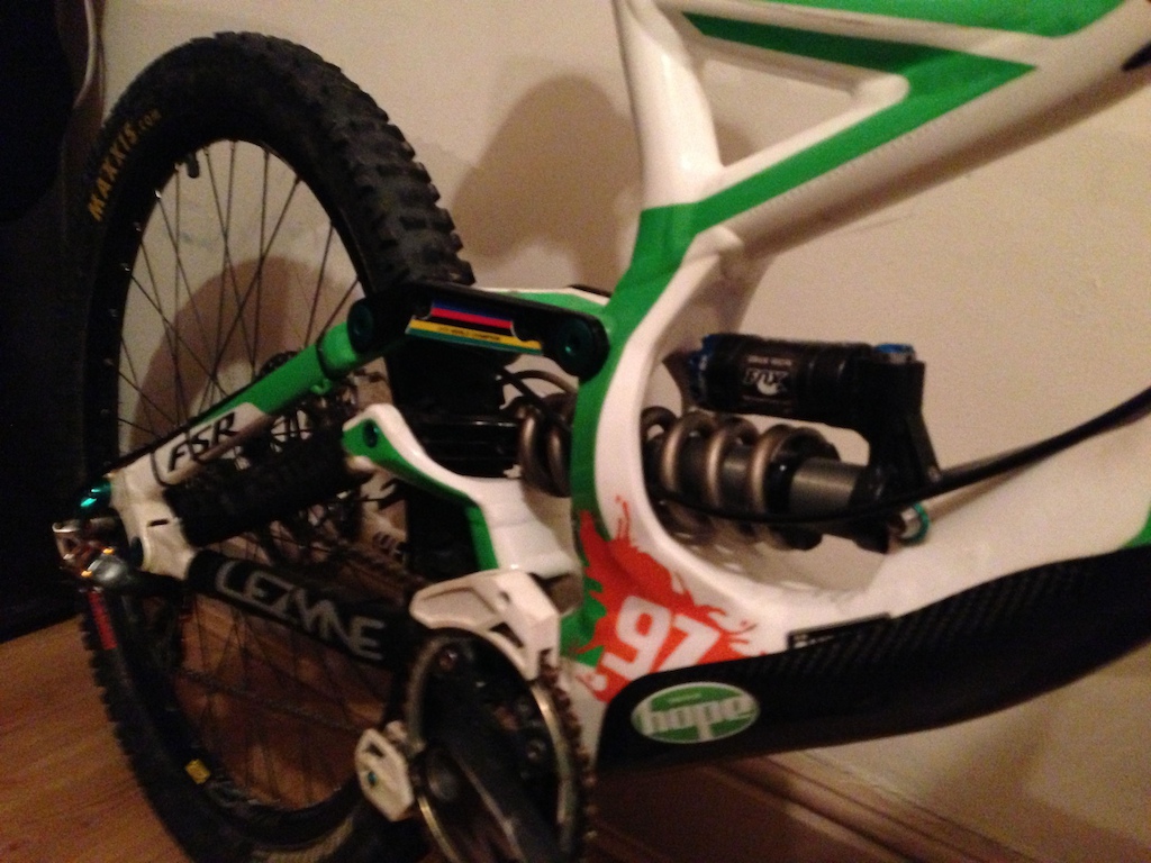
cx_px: 576
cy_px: 432
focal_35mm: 33
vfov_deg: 42.9
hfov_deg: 55.4
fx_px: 1097
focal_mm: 4.13
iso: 800
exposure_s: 1/15
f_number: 2.4
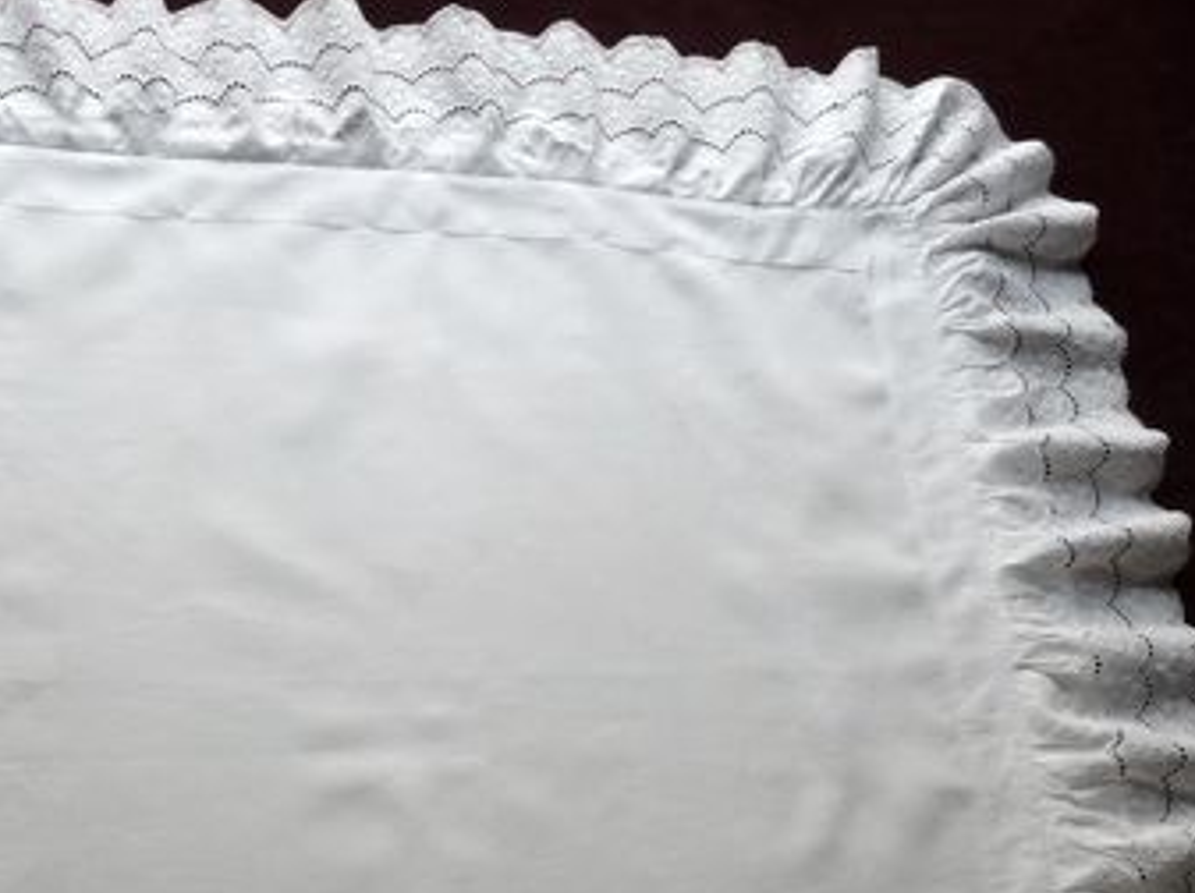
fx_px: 1793
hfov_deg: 36.0
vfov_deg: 26.8
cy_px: 845
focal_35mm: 52
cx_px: 301
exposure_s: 1/100
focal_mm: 4.1
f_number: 3.3
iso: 80
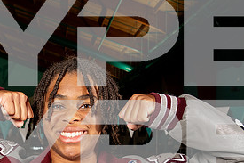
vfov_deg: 23.1
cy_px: 147
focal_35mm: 57
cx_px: 63
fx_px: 386
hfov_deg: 34.4
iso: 400
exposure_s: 1/125
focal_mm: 27
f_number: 7.1
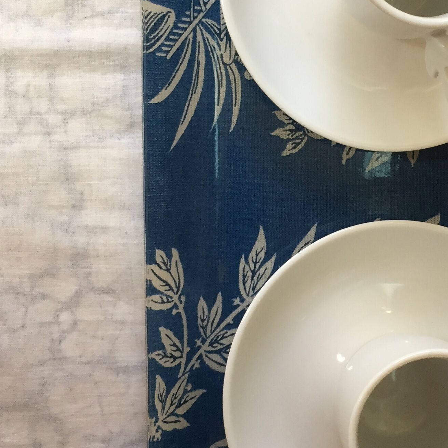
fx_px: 937
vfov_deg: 26.8
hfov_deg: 26.2
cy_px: 169
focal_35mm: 64
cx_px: 386
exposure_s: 1/33
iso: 32
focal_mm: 4.15
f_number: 2.2
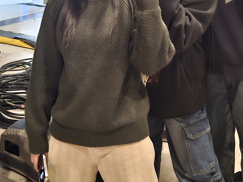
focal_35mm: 56
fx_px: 393
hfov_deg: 34.3
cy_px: -27
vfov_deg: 24.1
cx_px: 134
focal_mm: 6.3
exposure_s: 1/15
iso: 1250
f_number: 1.7
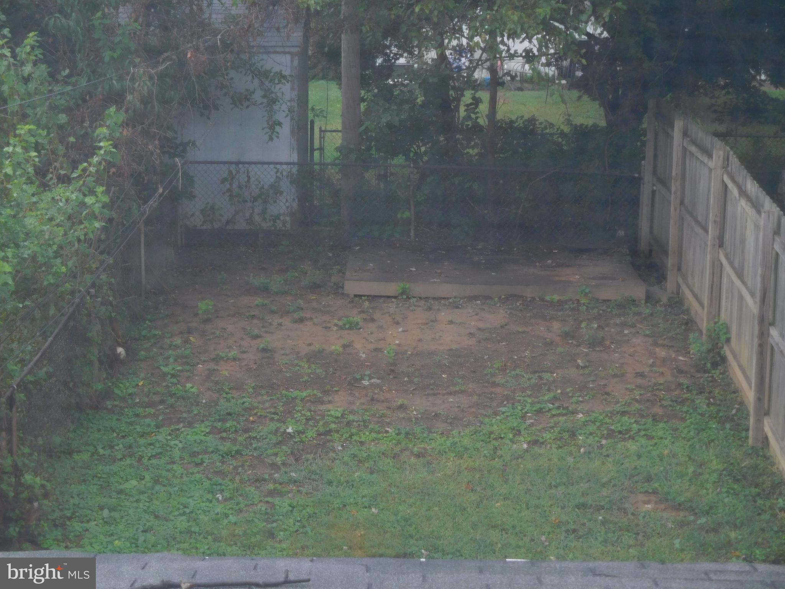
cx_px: 392
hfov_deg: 24.4
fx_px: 1814
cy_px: 294
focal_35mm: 80
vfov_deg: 18.4
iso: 125
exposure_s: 1/80
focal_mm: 14.3
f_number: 4.6
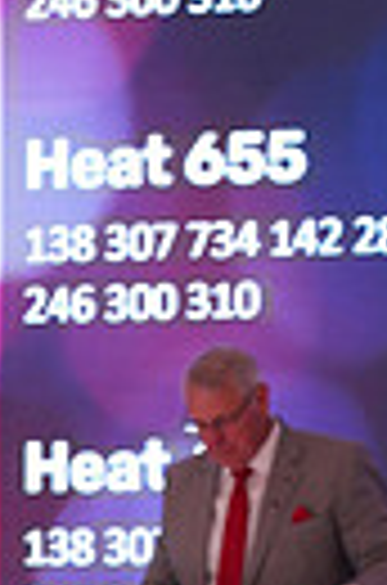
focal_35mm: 470
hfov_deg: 2.9
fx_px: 7619
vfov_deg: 4.4
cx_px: -313
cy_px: 1026
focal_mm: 105
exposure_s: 1/125
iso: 1250
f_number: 5
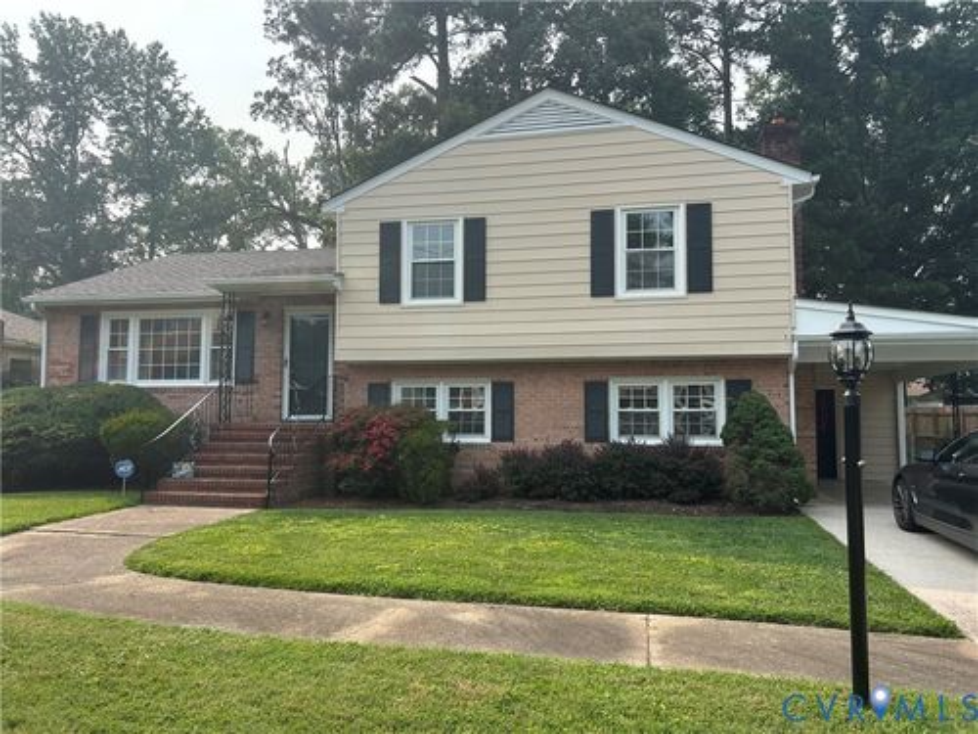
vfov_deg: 53.1
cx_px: 489
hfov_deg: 67.3
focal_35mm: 26
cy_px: 367
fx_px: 735
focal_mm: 5.7
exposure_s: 1/2208
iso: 50
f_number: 1.5
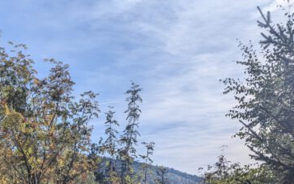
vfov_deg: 24.1
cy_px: 203
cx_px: 101
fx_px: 401
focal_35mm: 50
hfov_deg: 39.9
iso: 46
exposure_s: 1/4717
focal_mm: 6.81
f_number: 1.85
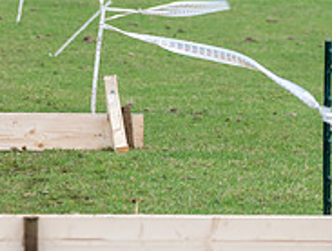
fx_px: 2921
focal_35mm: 304
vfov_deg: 4.9
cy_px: -54
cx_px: -62
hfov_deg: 6.5
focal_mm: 98
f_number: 3.2
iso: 800
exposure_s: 1/1000
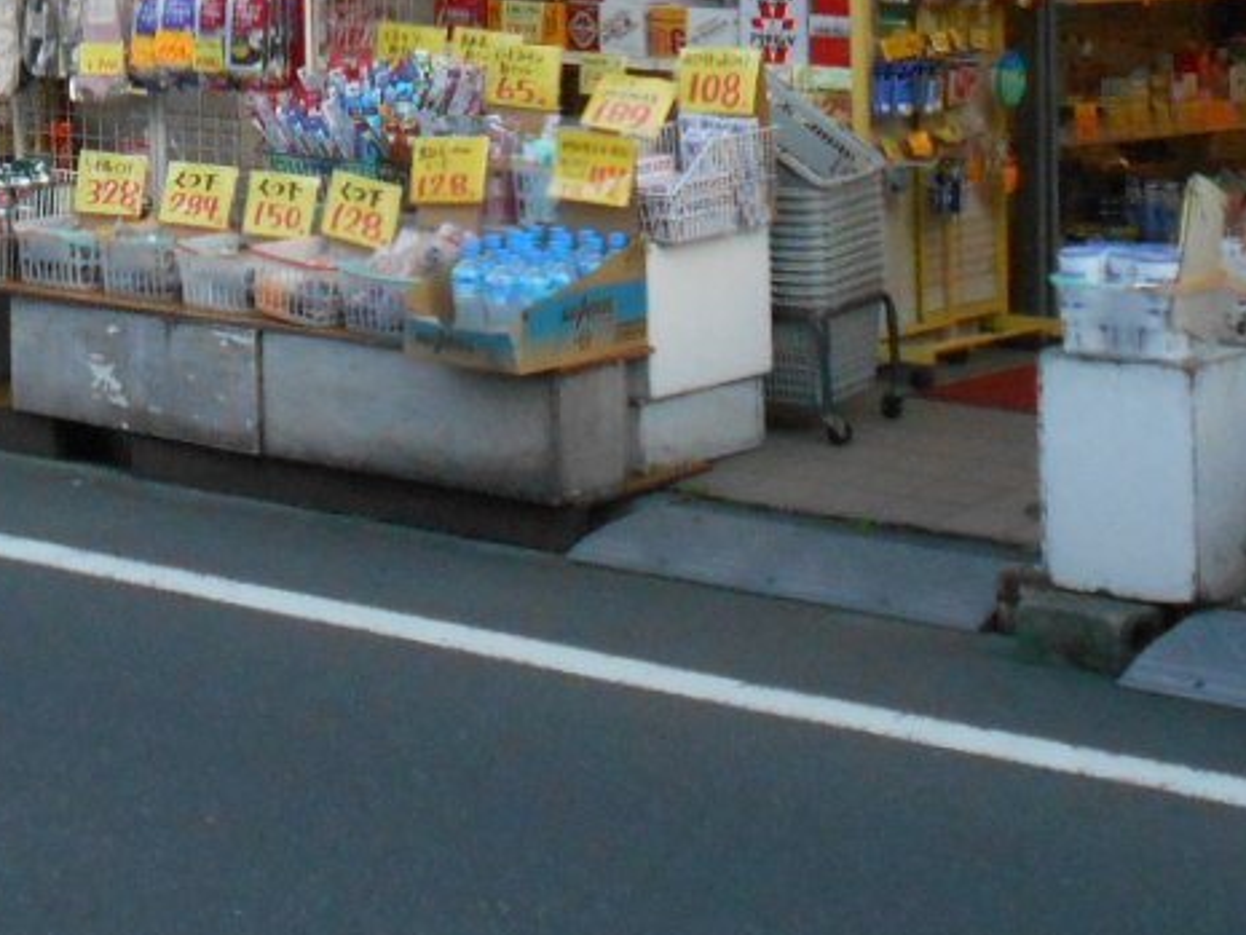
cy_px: -439
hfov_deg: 16.6
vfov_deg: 12.1
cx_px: 134
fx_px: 4212
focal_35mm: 117
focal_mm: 5.8
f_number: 3.6
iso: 320
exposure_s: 1/250
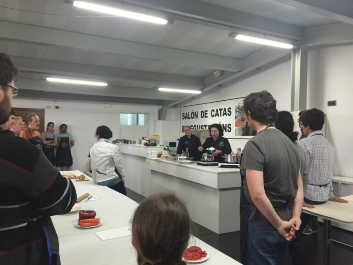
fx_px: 296
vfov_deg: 48.2
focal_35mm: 29
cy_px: 132
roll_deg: -1.0
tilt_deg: -0.4
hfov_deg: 61.7
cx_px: 176
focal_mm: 4.15
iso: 64
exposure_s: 1/33
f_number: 2.2
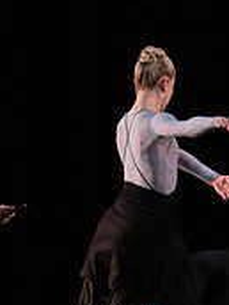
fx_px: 5733
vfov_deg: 3.1
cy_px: 207
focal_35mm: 650
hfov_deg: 2.3
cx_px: 87
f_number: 8
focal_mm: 200
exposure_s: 1/500
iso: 12800
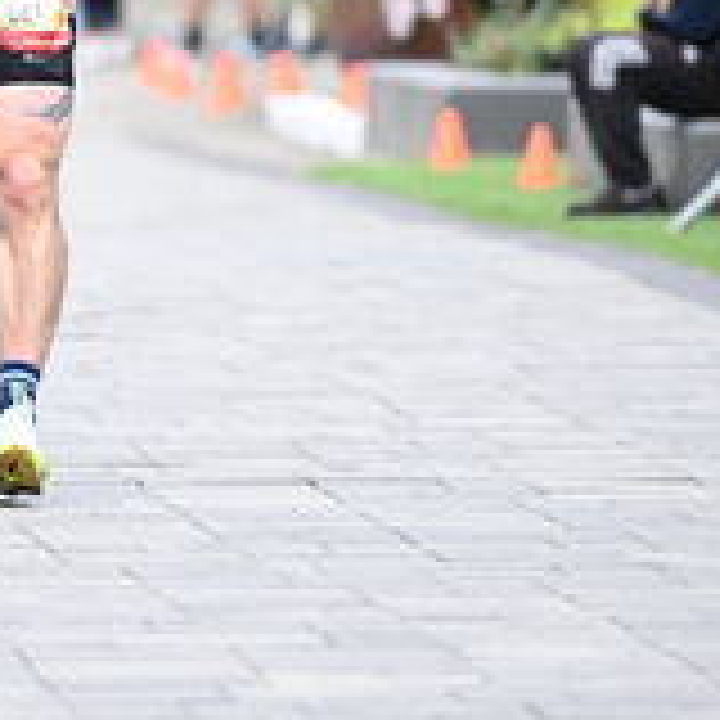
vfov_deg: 3.0
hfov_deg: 3.0
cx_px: 74
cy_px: 99
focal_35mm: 586
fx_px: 13790
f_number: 2.8
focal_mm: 200
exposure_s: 1/1250
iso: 1250
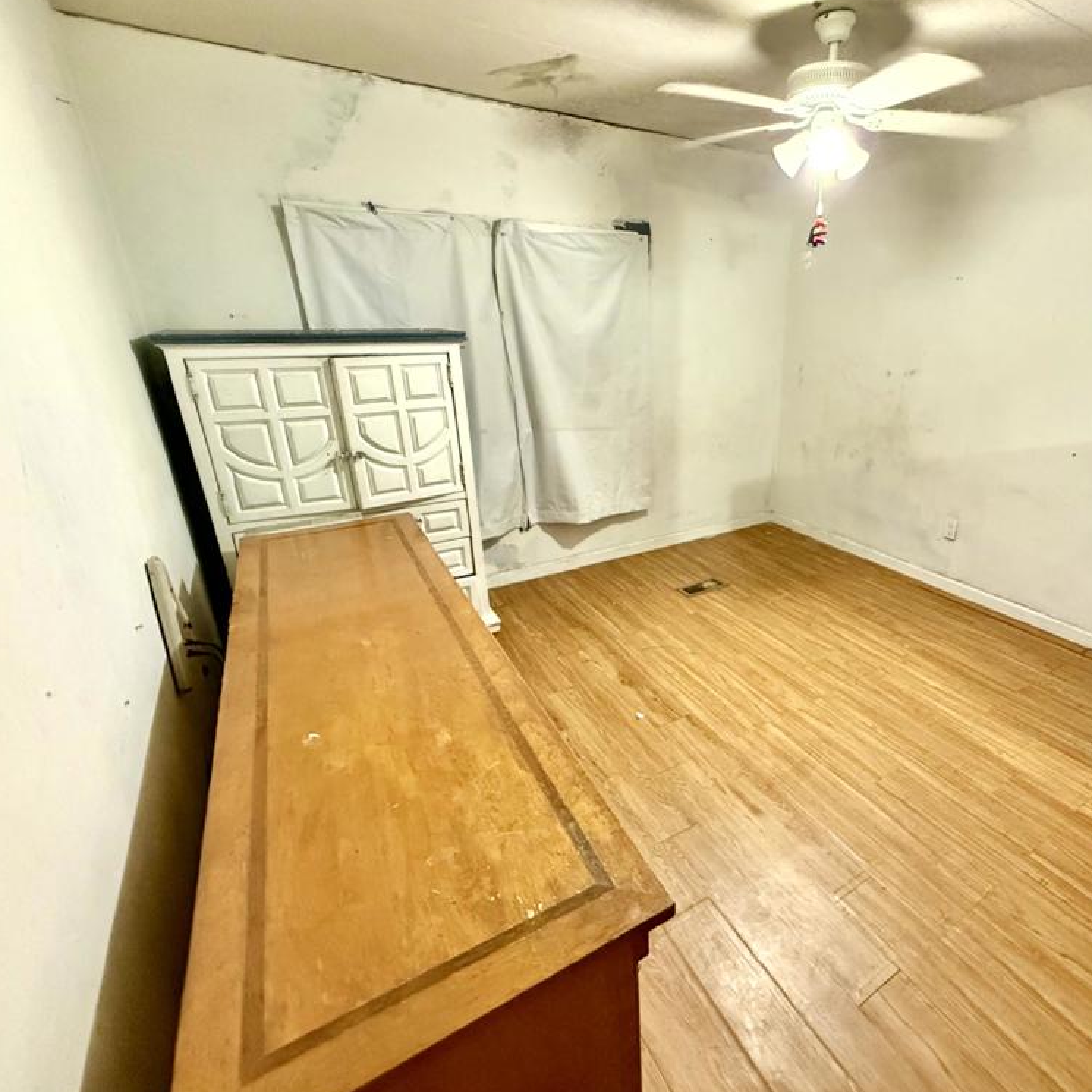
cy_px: 544
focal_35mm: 17
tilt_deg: -21.5
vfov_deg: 84.0
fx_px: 607
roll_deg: -0.5
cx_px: 689
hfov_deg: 82.2
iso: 800
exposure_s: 1/60
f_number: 2.2
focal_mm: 2.22
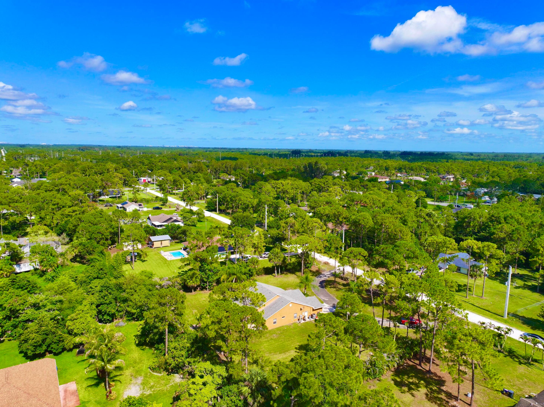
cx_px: 272
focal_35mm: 24
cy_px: 204
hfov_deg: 71.6
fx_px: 377
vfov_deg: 56.8
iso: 100
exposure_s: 1/1600
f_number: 2.8
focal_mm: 12.29
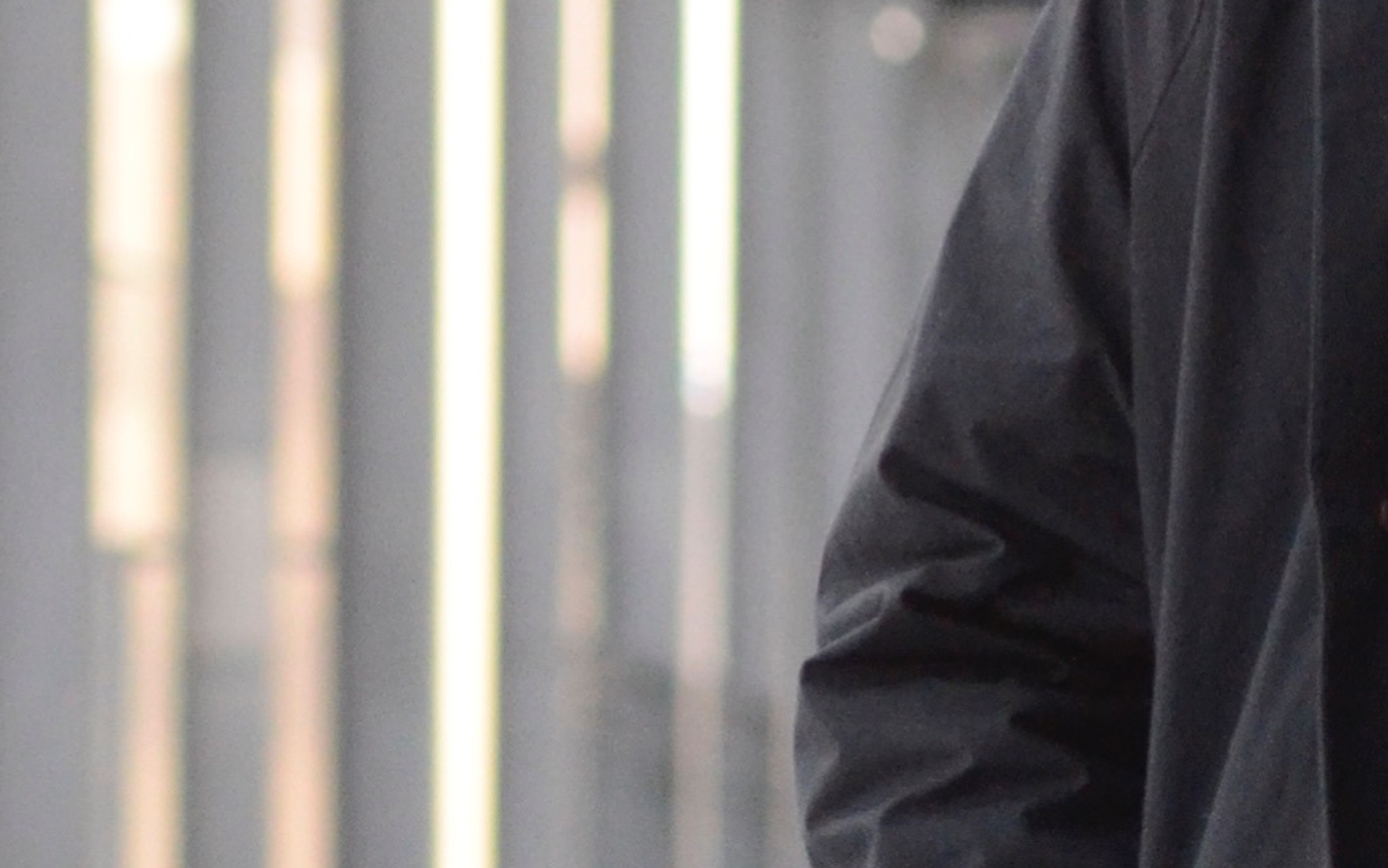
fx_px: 23357
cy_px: 1749
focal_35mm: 617
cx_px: 1354
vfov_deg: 2.1
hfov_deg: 3.4
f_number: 1.8
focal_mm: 85
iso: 1600
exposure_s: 1/2500
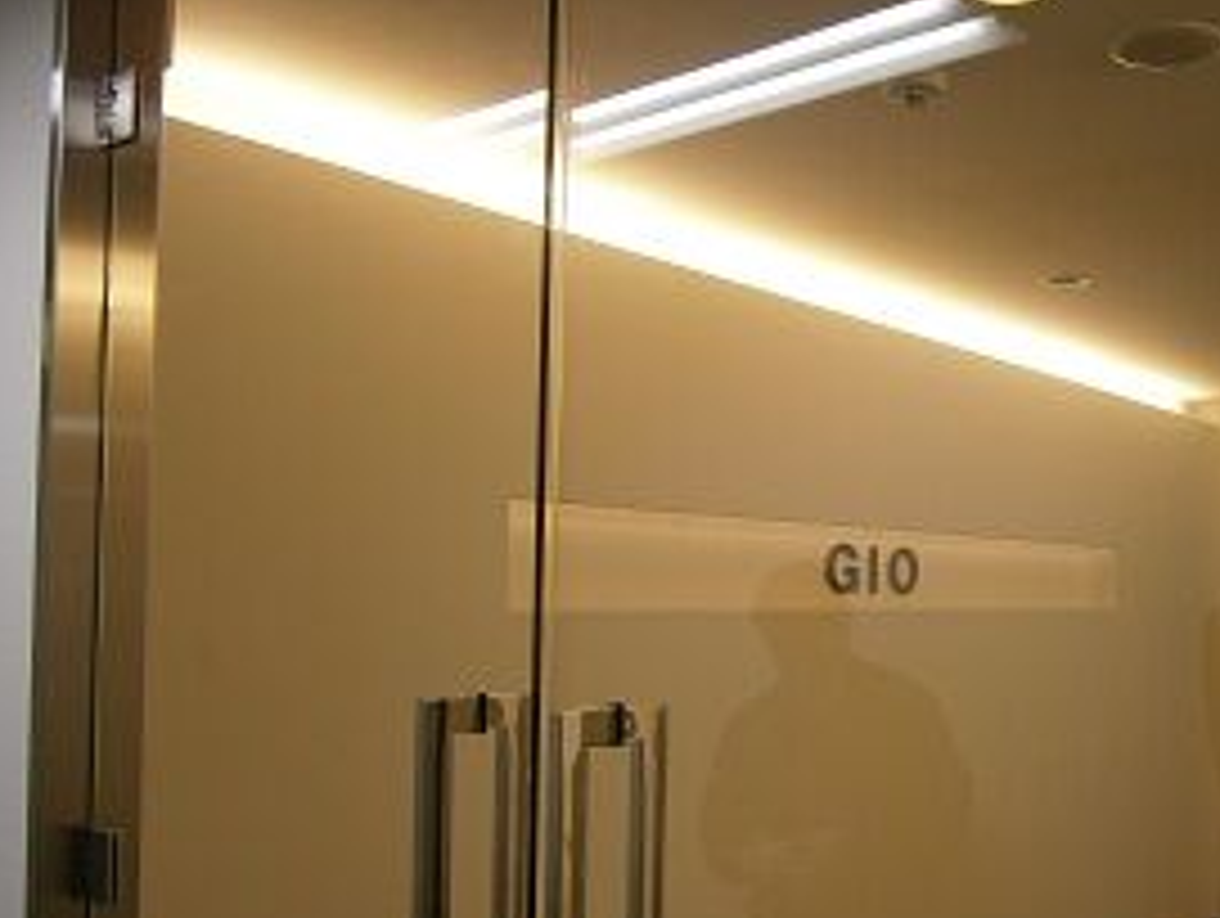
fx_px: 1306
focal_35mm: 37
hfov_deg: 49.2
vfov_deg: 38.6
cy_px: 558
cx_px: 819
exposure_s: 1/40
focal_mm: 4.7
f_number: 2.8
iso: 80
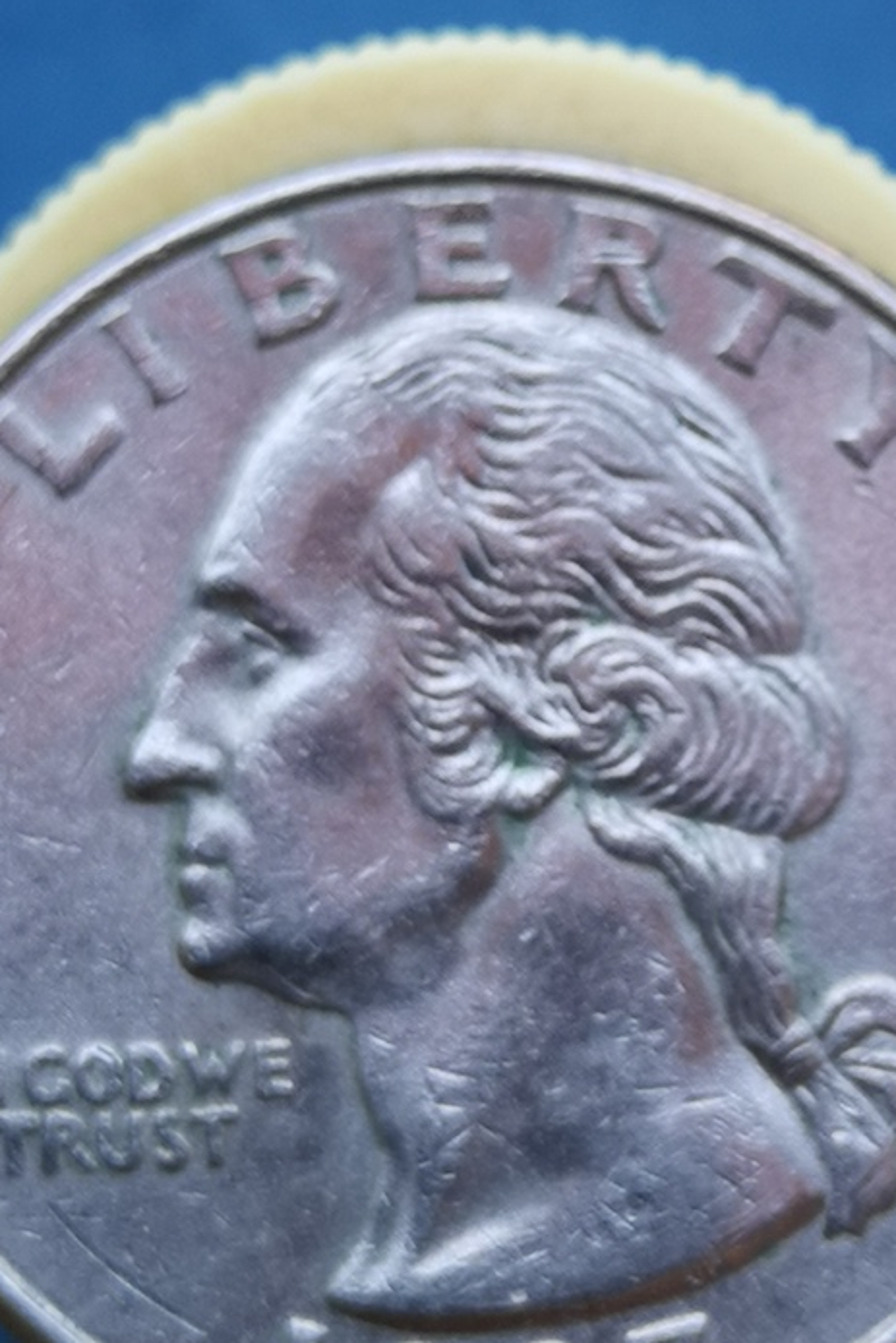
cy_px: 669
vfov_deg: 16.9
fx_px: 4515
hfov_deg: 11.3
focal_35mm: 121
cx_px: 436
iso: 50
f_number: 1.8
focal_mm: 5.58
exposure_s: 1/247
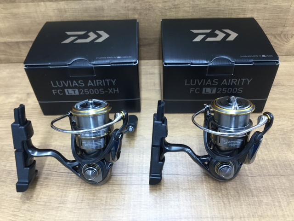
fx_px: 263
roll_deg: +1.0
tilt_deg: -43.0
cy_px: 110
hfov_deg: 58.4
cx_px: 147
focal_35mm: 31
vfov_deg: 45.4
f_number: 2.4
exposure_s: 1/30
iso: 50
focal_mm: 3.3
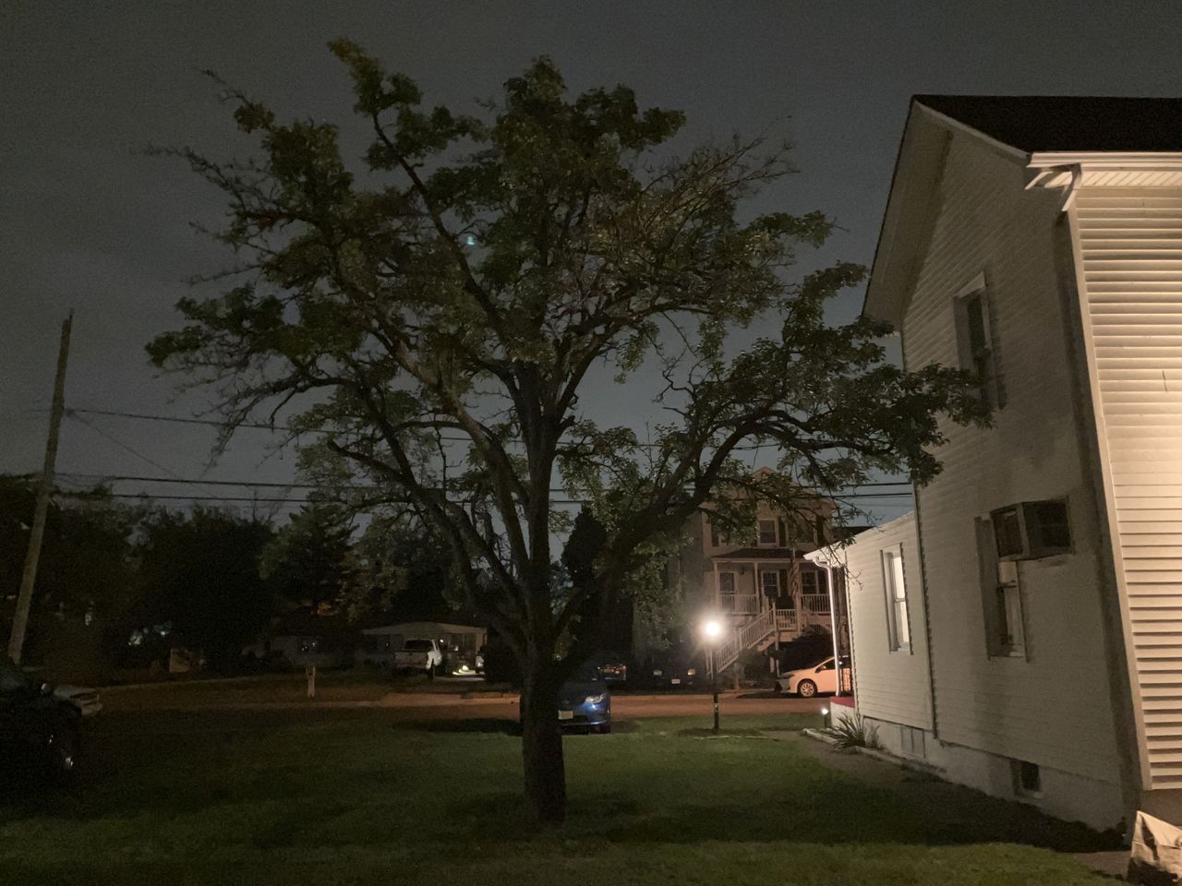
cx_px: 591
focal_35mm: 28
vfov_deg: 49.7
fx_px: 956
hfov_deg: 63.4
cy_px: 443
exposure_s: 1/4
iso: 2000
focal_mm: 3.99
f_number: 1.8
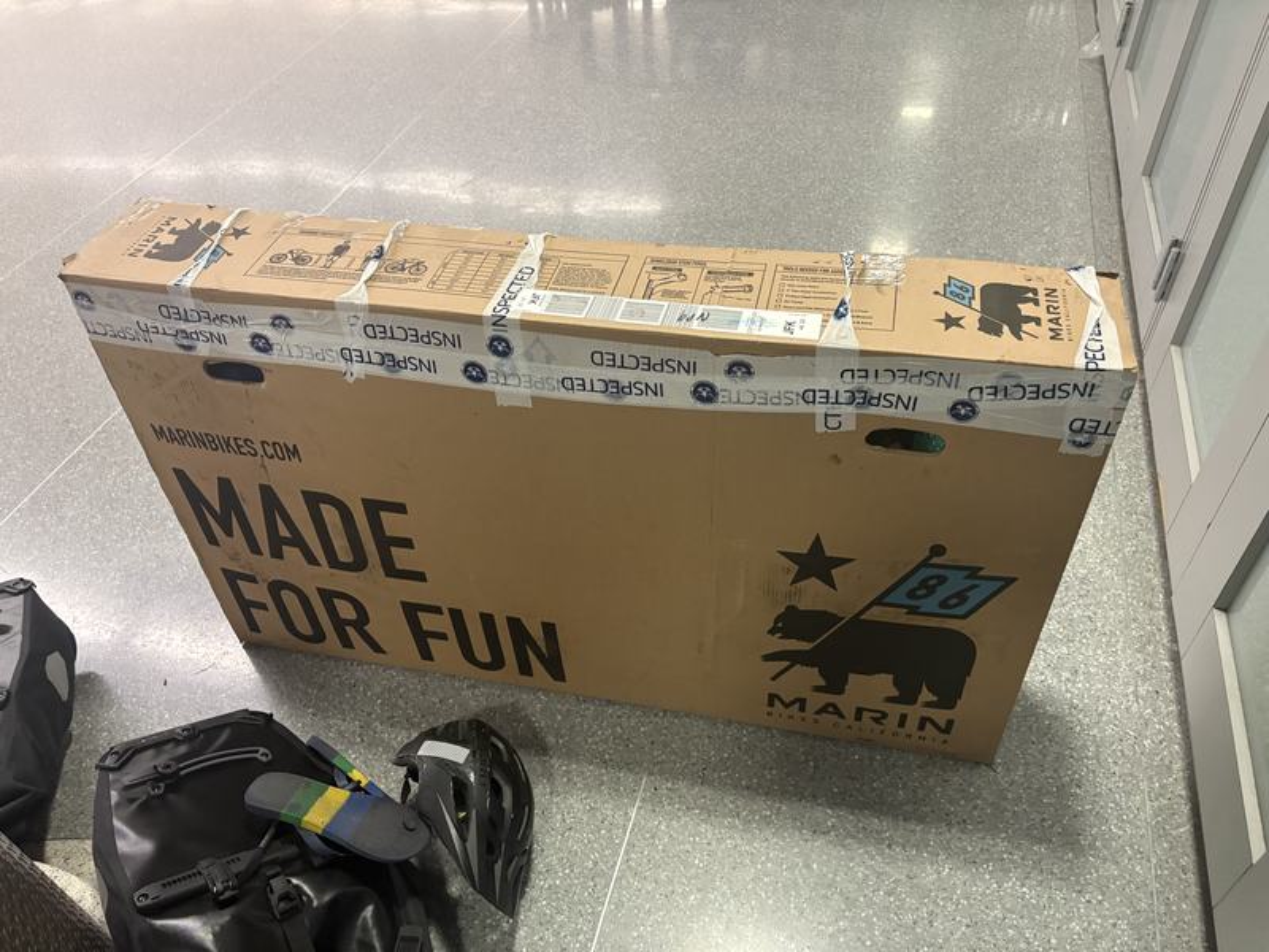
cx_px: 634
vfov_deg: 53.1
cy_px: 476
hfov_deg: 67.3
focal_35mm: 26
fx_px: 953
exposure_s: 1/60
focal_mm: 5.96
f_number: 1.6
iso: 320
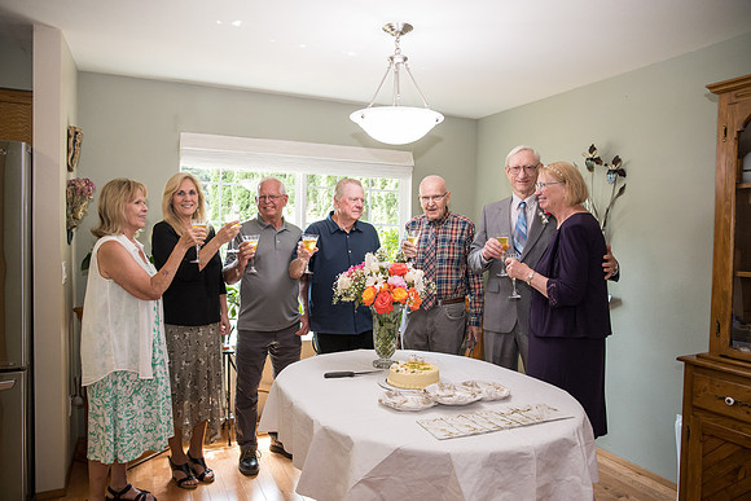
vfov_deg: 53.2
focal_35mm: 24
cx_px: 376
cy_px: 250
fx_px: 501
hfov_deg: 73.7
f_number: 4
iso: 2500
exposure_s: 1/320
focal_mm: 24
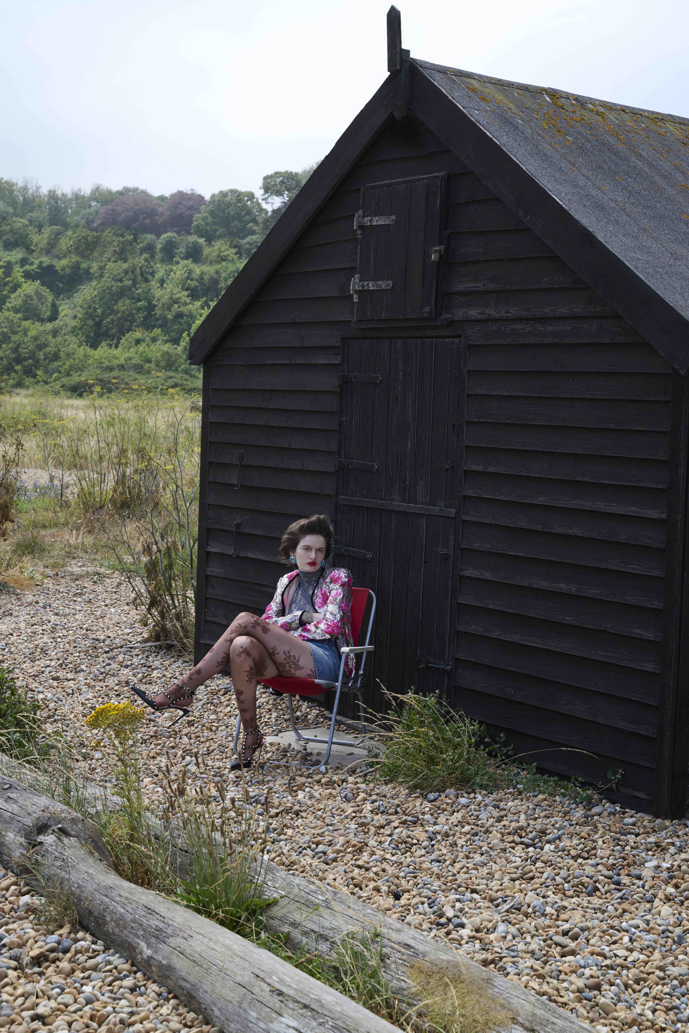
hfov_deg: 26.5
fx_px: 1464
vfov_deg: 38.9
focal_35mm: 51
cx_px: 344
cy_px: 516
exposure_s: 1/500
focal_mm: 51
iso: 200
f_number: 7.1
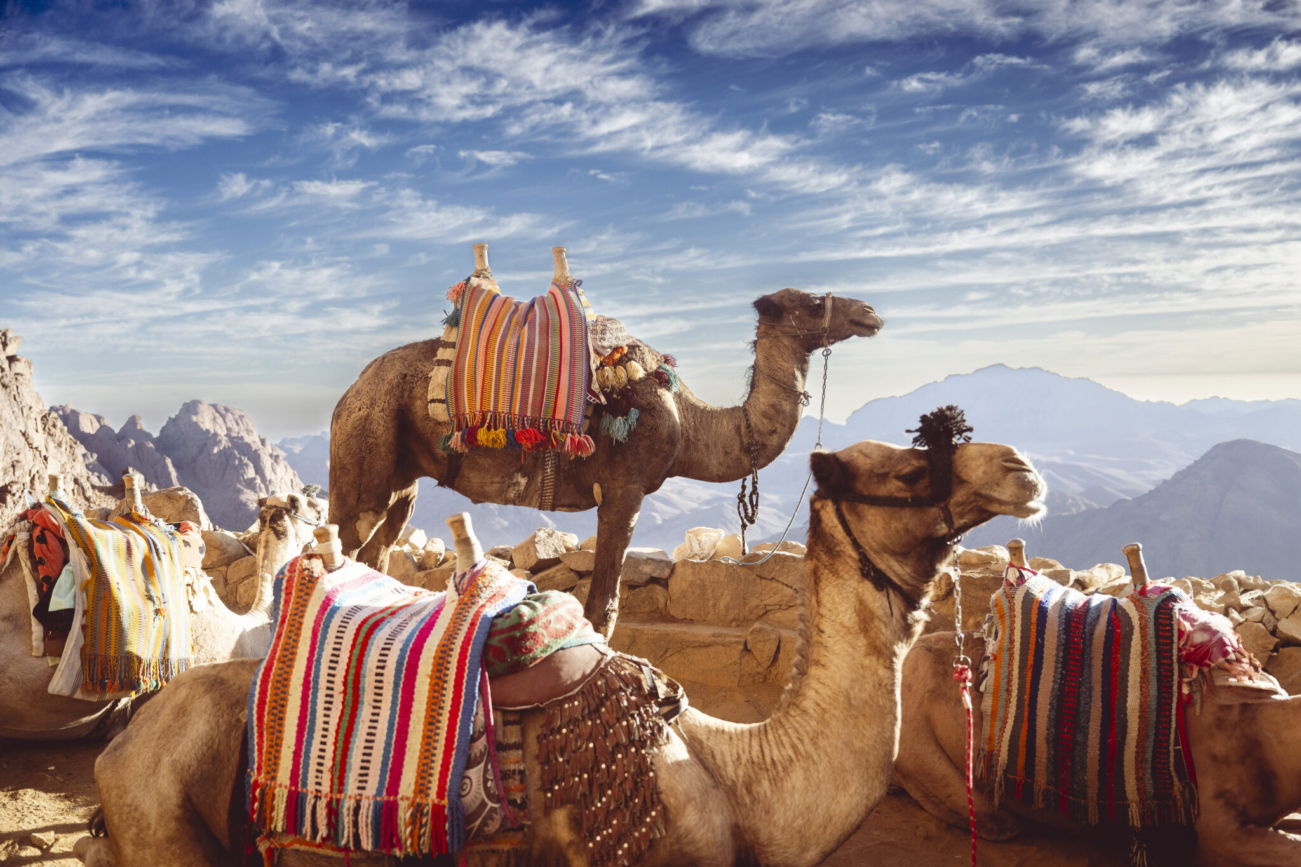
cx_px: 650
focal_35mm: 31
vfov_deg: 42.3
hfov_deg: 60.3
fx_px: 1120
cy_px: 434
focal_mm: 31
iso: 250
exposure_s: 1/3200
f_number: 2.8
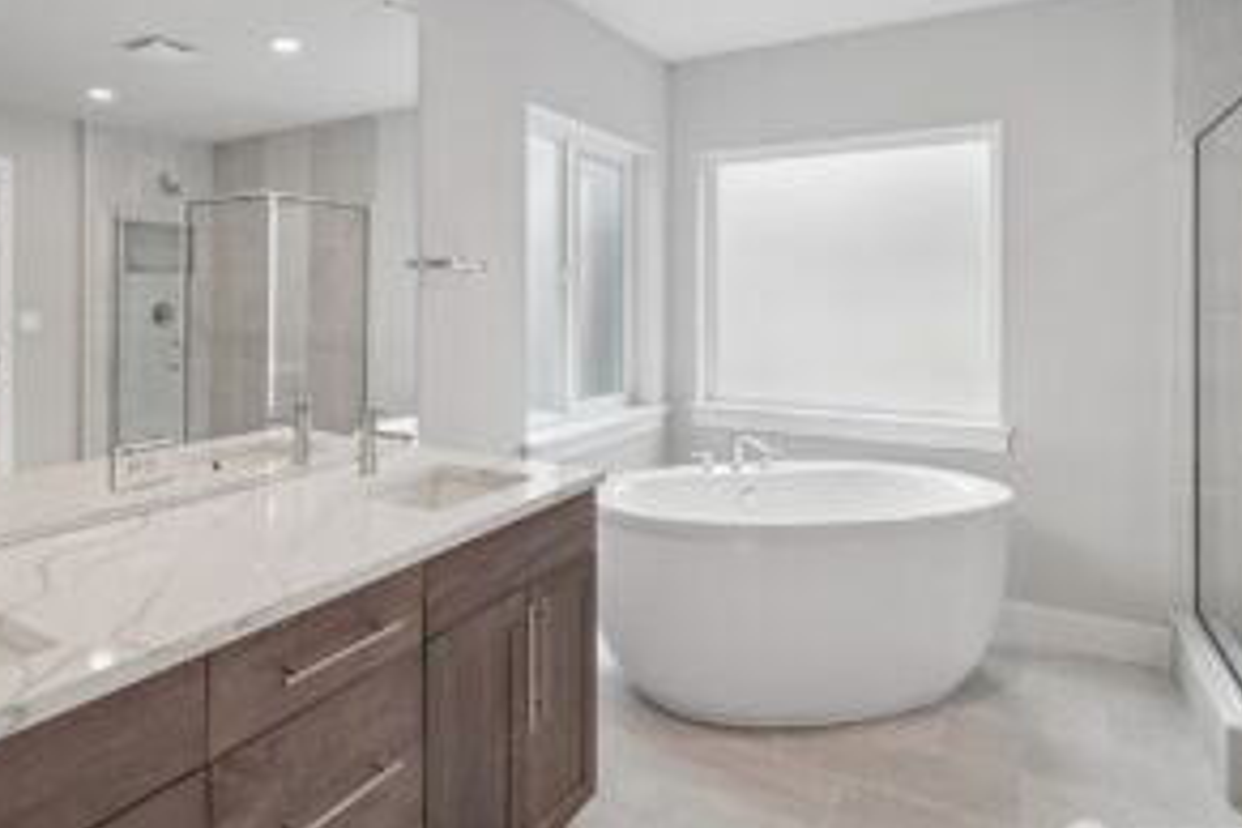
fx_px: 759
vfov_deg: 56.6
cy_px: 314
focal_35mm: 22
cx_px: 452
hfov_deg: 76.9
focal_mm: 16
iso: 1600
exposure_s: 1/125
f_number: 8
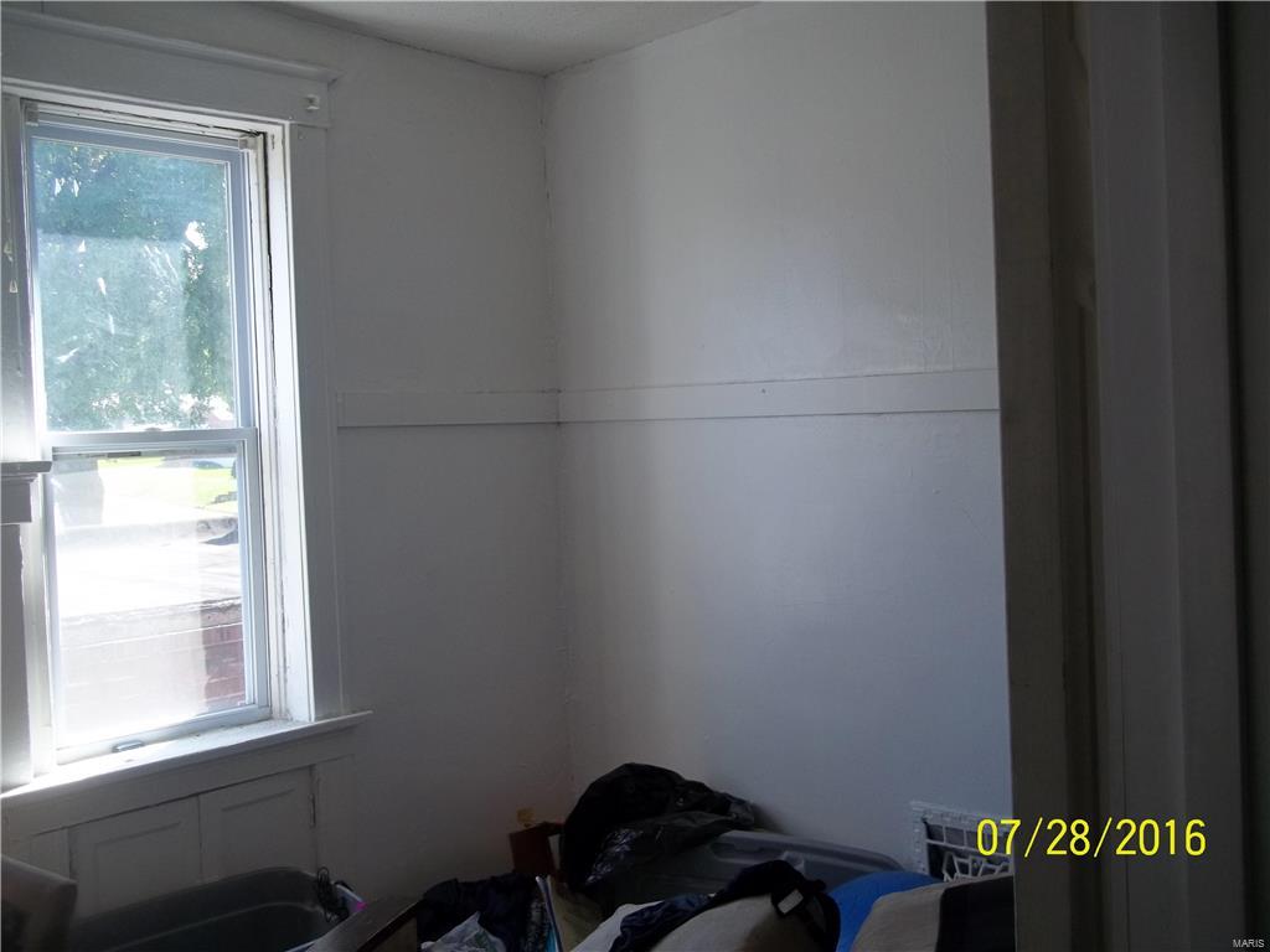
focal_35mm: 32
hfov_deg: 56.8
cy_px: 476
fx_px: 1174
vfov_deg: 44.2
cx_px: 635
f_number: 2.9
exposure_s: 1/60
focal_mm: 5.7
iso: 64
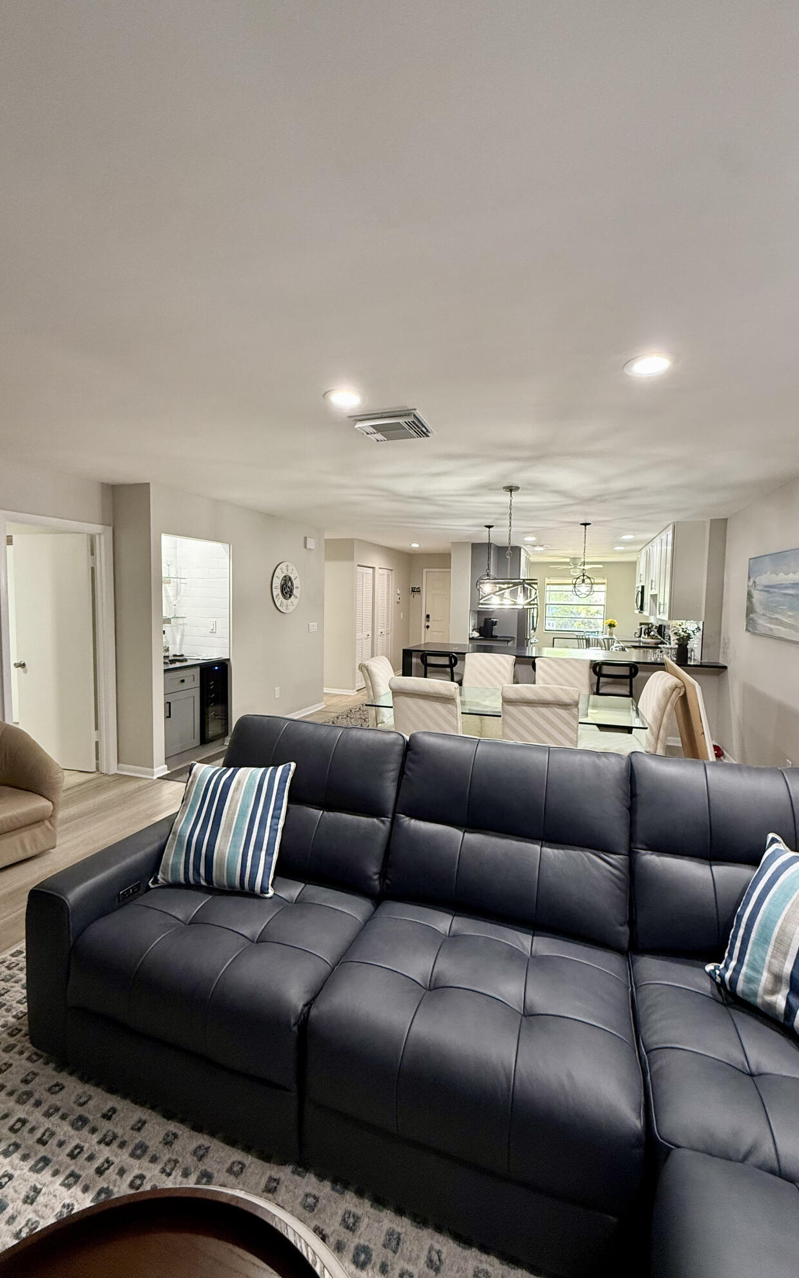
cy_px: 634
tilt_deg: -2.6
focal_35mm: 15
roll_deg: -0.6
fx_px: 523
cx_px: 406
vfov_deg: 101.5
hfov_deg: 74.8
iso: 200
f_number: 2.2
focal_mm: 2.22
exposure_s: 1/60
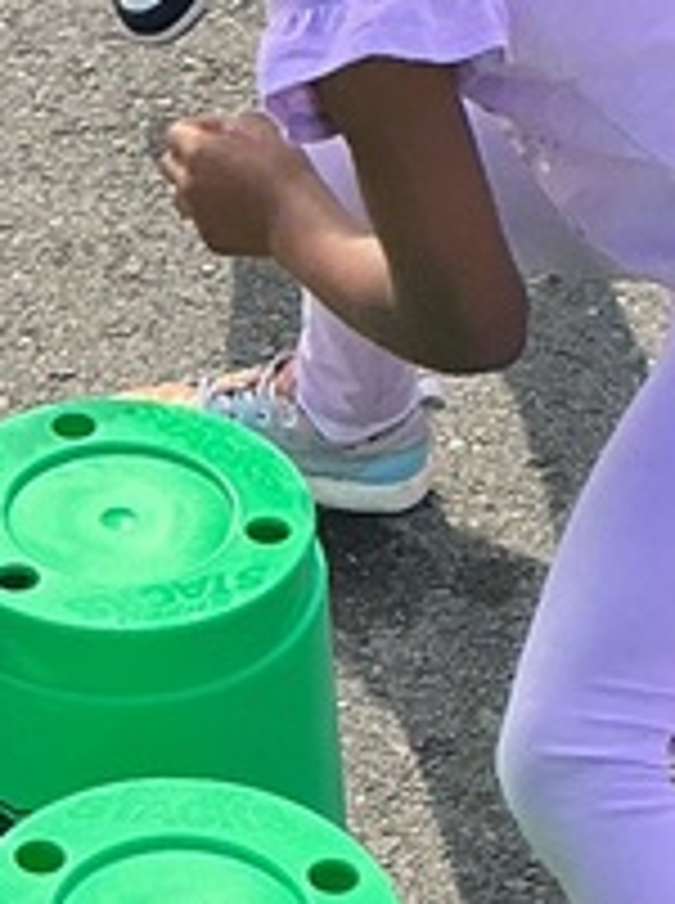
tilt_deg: -39.0
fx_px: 3860
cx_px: -184
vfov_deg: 13.4
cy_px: 576
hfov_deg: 9.8
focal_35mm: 148
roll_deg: +1.6
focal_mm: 3
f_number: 1.8
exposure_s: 1/650
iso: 25
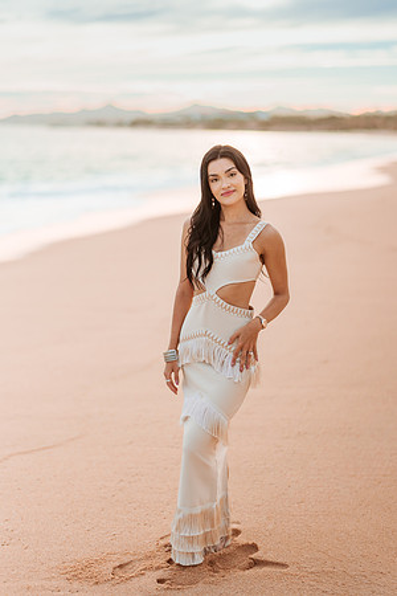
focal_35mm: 58
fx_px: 959
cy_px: 298
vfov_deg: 34.5
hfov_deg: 23.4
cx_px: 198
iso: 250
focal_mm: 58
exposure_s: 1/6400
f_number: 1.4
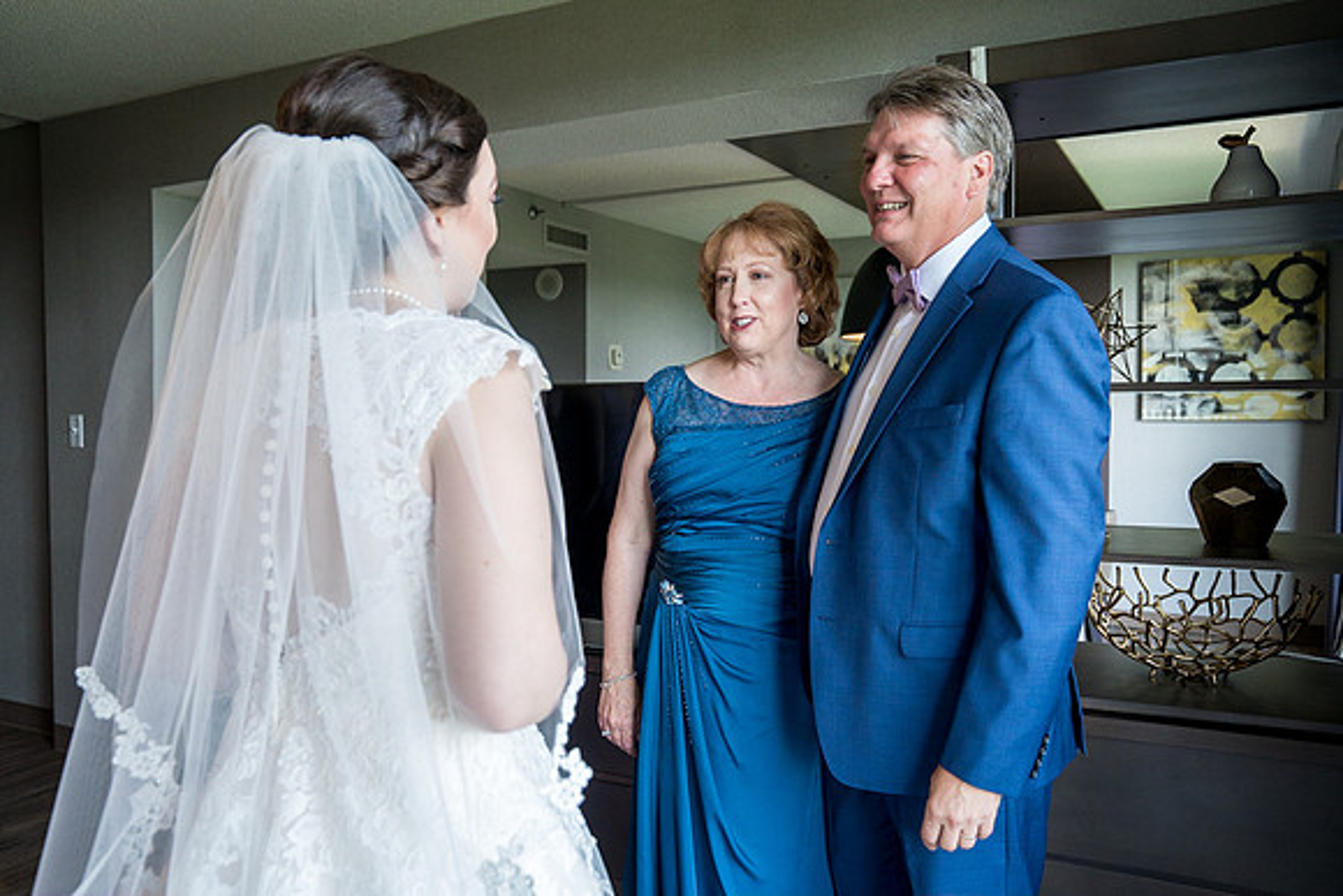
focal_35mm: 28
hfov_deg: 65.5
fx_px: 1045
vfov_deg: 46.4
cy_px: 448
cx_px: 672
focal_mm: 28
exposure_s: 1/160
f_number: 4.5
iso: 1000
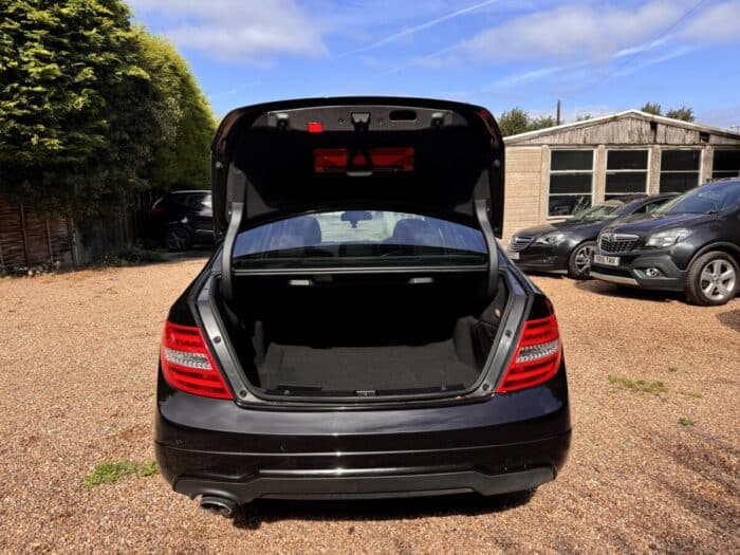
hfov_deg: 71.6
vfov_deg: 56.8
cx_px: 370
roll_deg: +0.6
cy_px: 278
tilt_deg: -7.8
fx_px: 513
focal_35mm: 24
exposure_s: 1/1980
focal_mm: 6.76
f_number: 1.78
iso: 80
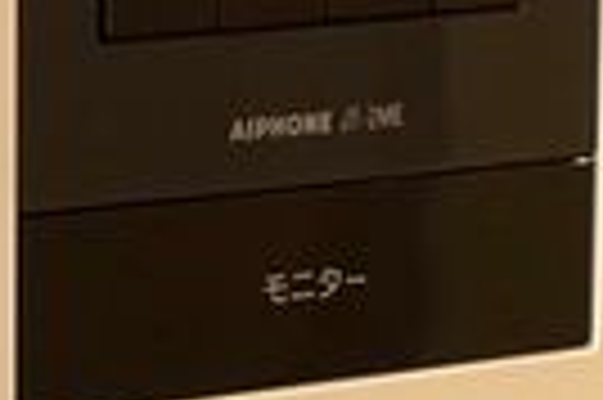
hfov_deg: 6.2
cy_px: -72
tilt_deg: -5.4
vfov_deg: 4.1
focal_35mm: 335
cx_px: 261
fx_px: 5604
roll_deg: +0.1
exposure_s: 1/31
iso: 1000
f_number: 2.8
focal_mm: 9
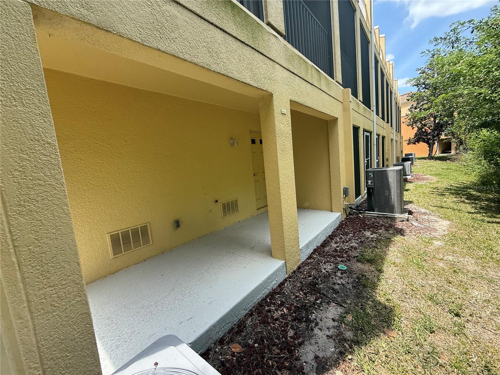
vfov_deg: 85.7
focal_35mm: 14
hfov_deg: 102.1
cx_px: 250
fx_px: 202
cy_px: 188
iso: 64
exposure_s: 1/549
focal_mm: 2.22
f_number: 2.2
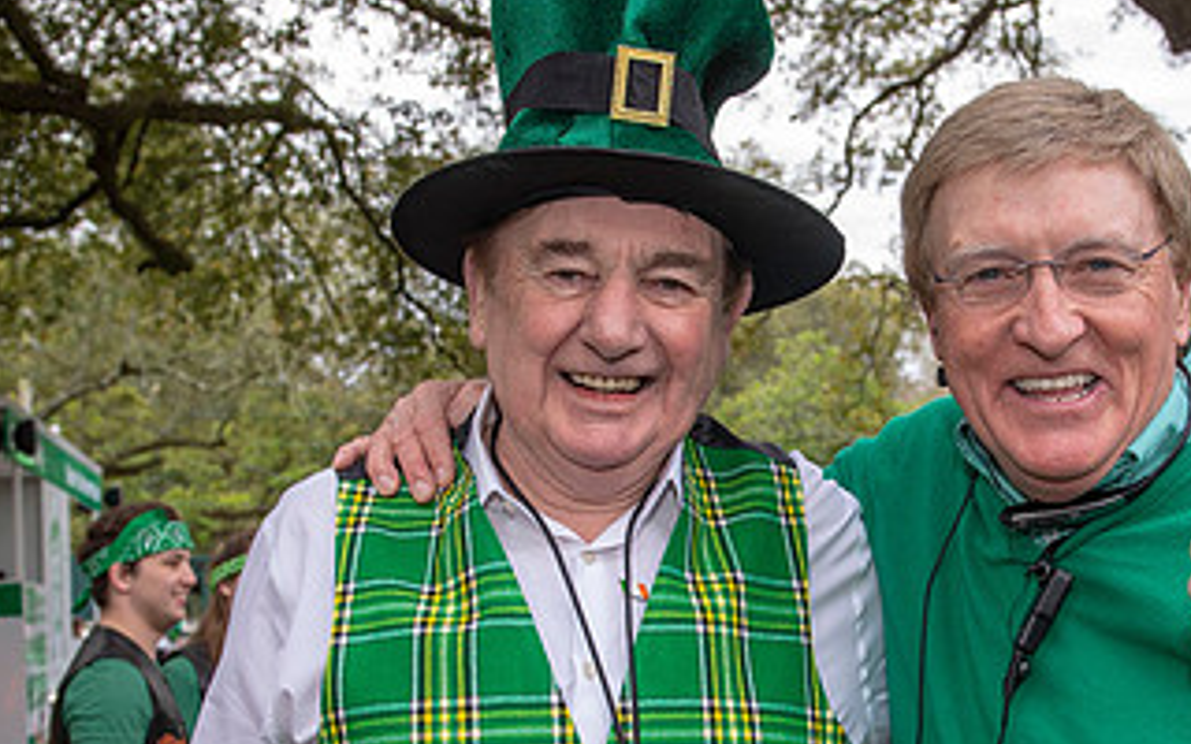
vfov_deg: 19.2
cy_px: 596
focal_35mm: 67
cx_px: 764
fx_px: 2175
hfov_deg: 30.5
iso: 400
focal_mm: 31
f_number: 5.6
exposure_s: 1/200
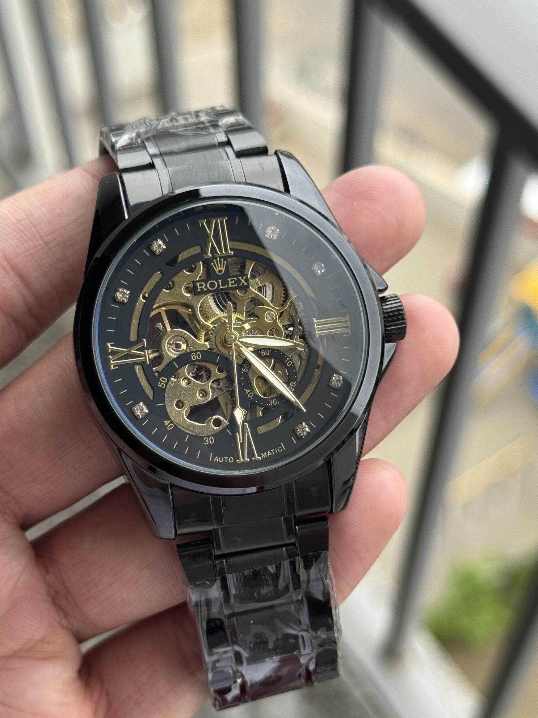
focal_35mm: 62
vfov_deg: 31.0
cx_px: 225
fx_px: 1285
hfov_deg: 23.6
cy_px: 459
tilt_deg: -61.0
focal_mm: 6.76
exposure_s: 1/372
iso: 64
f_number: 1.78
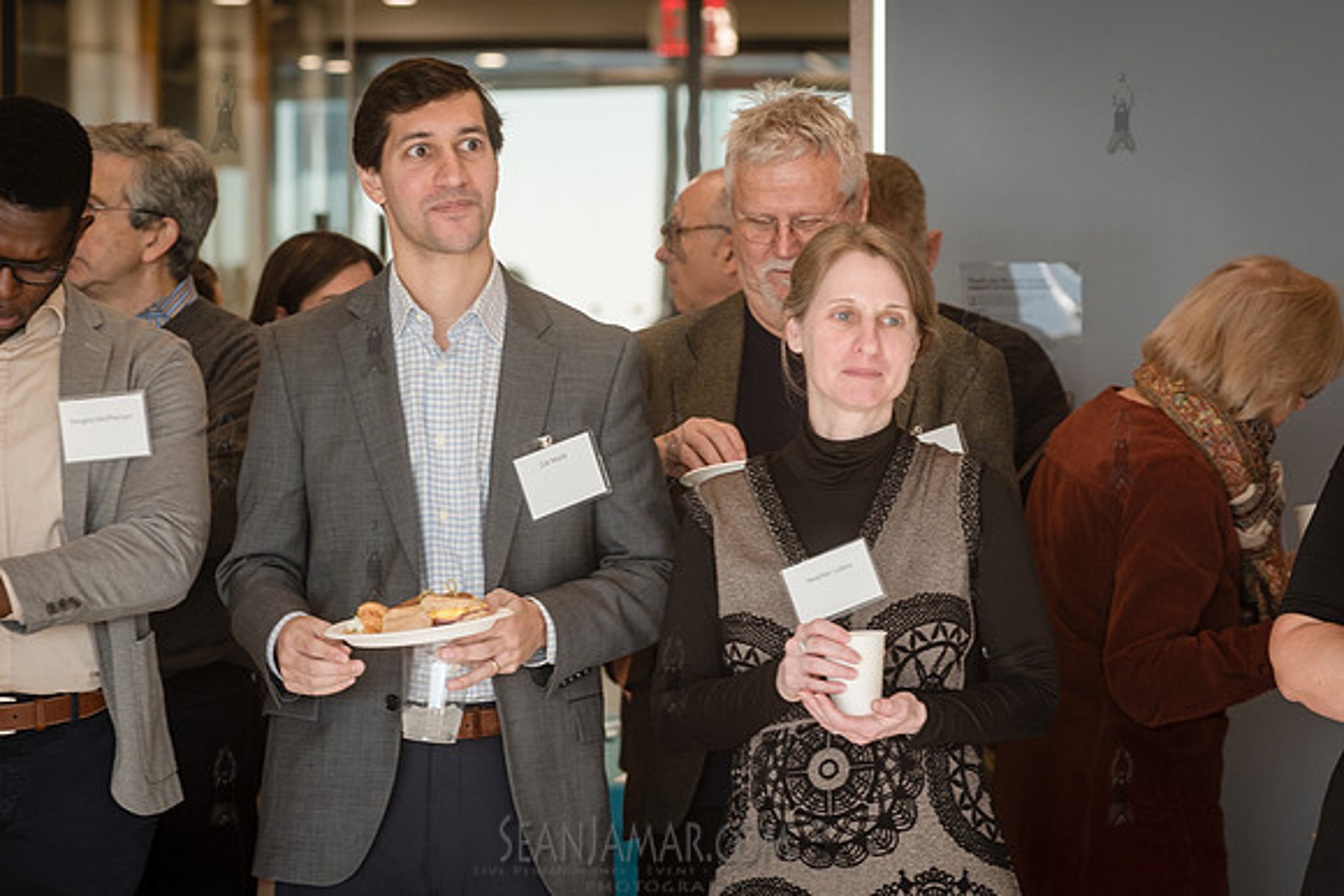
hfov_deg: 12.8
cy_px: 506
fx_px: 5984
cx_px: 798
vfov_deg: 8.6
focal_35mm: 160
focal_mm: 135
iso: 500
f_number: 5.6
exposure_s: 1/100
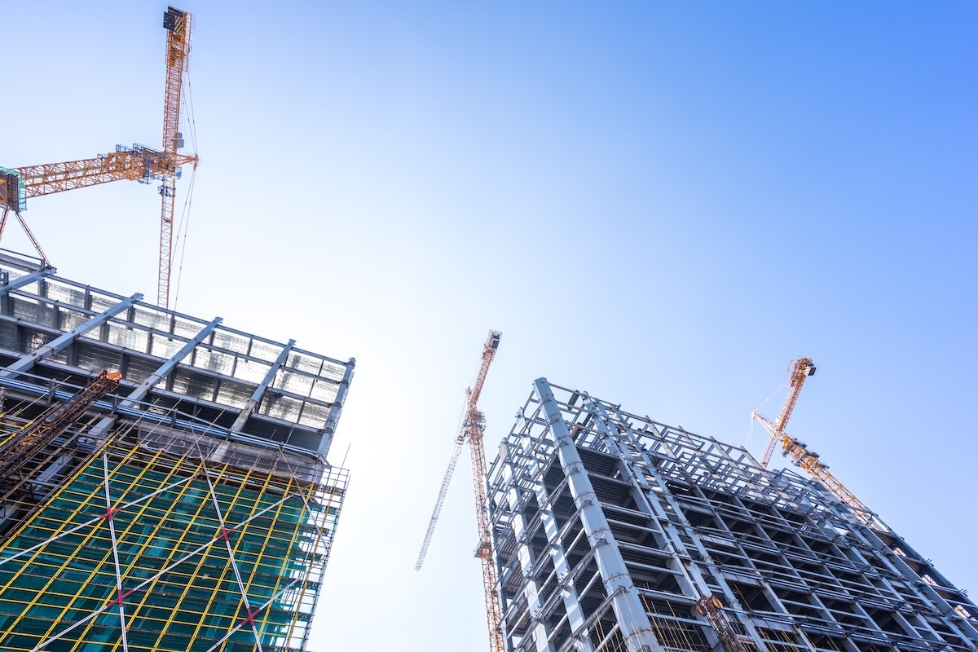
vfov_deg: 73.7
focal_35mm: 16
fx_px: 435
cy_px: 326
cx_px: 489
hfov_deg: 96.7
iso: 100
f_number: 8
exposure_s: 1/250
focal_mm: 16
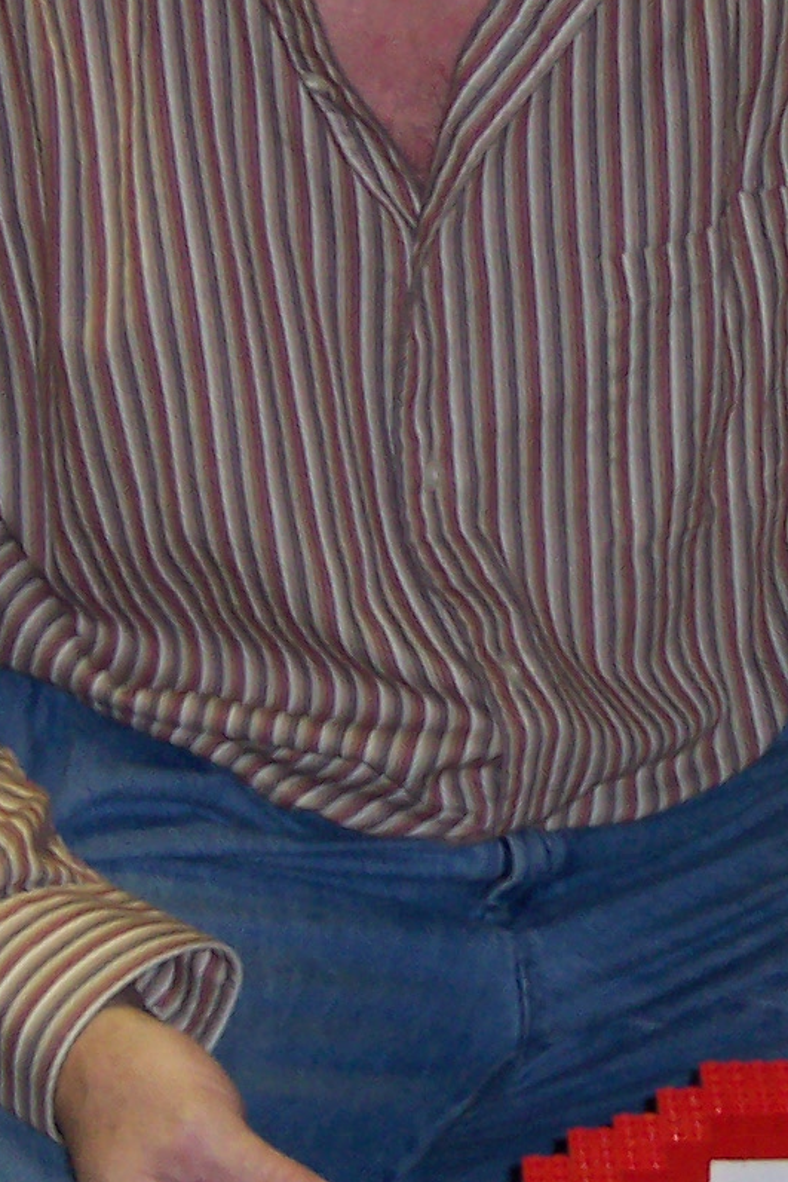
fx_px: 4201
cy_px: 551
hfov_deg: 10.7
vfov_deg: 16.0
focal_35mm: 128
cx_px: 660
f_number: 2.8
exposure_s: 1/30
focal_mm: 8
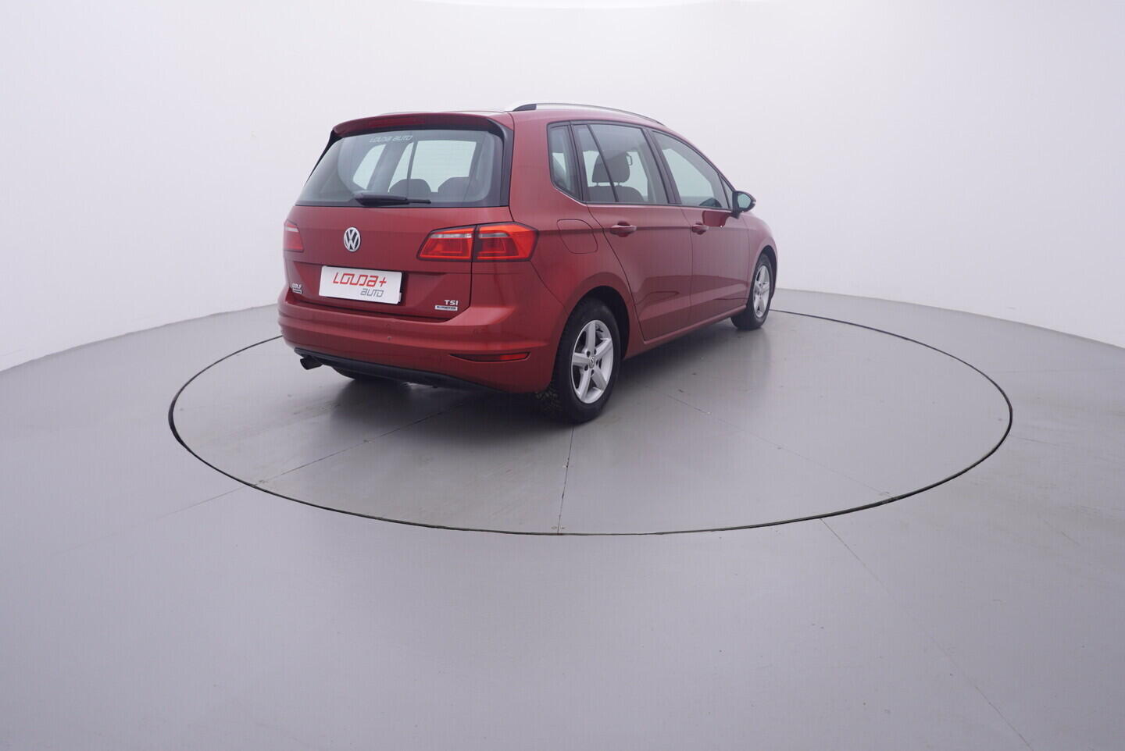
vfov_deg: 56.2
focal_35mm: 22
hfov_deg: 77.3
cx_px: 562
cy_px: 376
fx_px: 704
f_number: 5
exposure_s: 1/80
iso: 200
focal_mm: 15
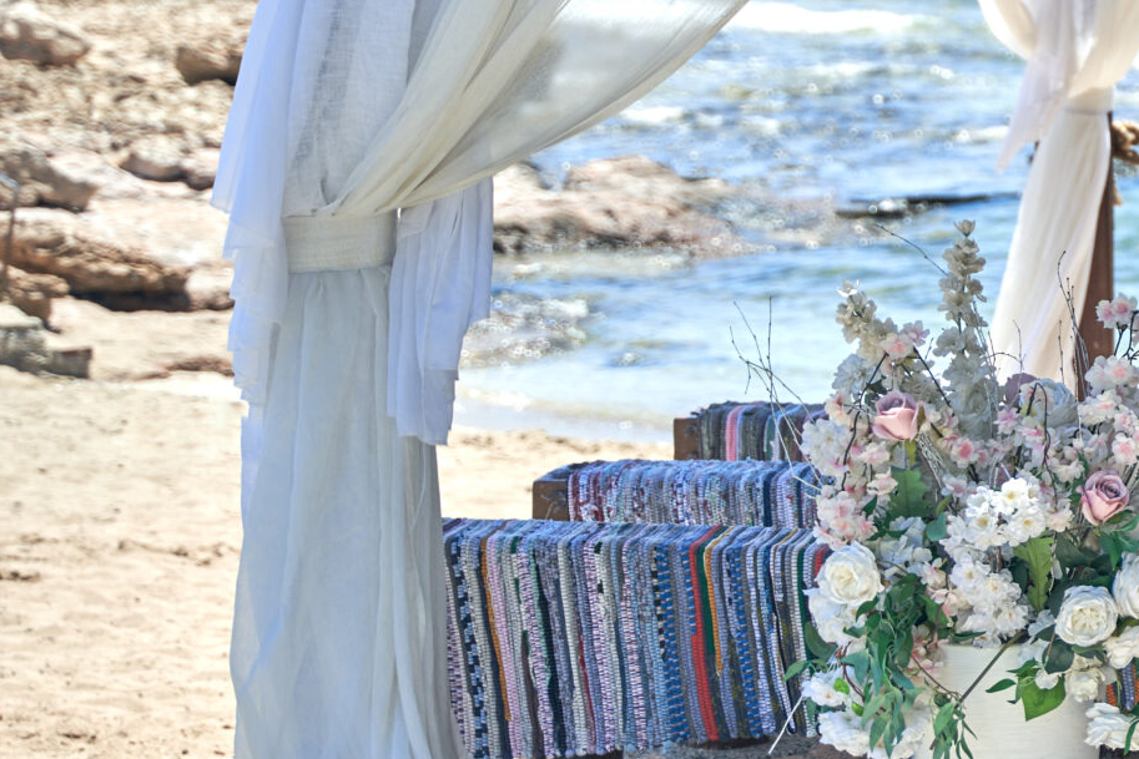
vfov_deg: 9.6
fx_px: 4525
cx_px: 1483
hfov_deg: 13.8
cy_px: 135
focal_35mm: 143
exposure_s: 1/2000
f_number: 2.8
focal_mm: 51
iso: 100
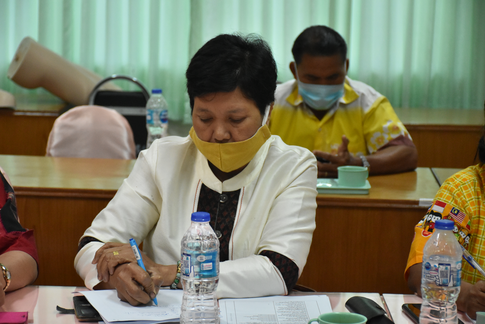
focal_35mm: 105
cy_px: 162
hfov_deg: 19.5
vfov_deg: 13.0
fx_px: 1414
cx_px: 242
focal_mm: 70
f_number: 5
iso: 3200
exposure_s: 1/320
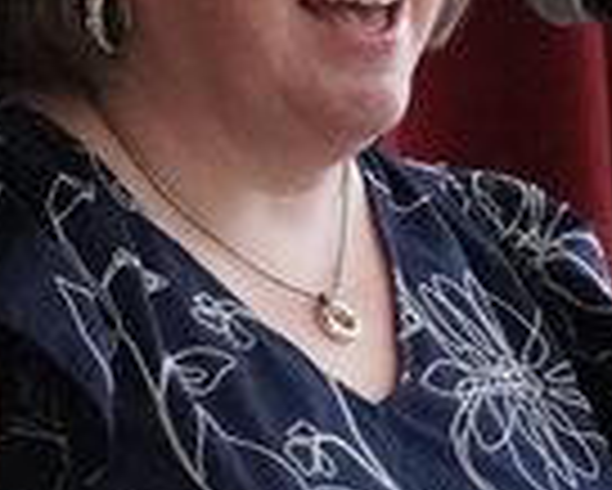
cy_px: 119
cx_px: 828
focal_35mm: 1195
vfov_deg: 1.3
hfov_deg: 1.6
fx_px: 21660
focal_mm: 169
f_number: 3.2
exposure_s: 1/2000
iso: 20000
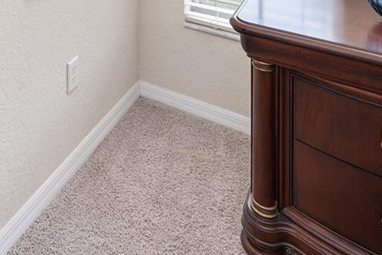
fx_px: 403
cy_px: -141
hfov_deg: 46.1
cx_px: 42
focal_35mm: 38
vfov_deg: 25.2
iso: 160
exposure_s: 1/3
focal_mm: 12
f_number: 7.1
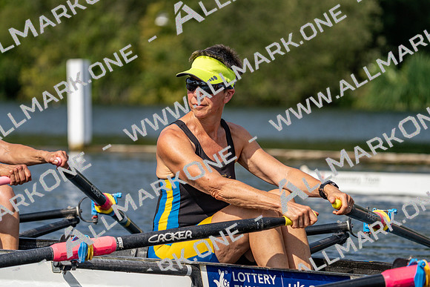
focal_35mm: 257
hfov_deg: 8.0
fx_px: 3070
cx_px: 215
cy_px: 144
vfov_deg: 5.4
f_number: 5.6
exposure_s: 1/1600
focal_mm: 257
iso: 160
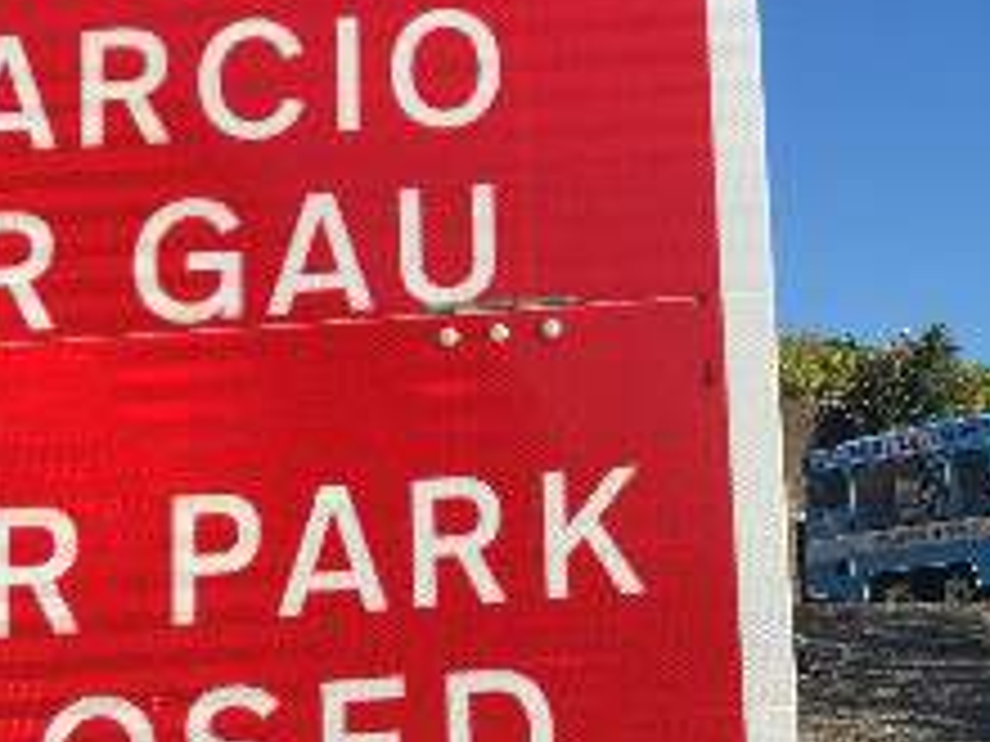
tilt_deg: +13.6
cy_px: 241
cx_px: 824
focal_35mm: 75
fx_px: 2145
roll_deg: +4.1
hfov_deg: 25.4
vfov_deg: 19.6
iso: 25
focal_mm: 4.15
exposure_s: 1/2024
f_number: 2.2
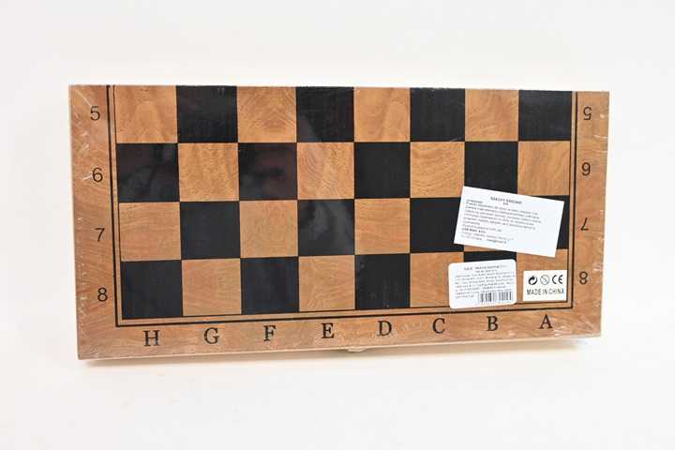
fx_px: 703
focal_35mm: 38
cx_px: 338
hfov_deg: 51.3
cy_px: 225
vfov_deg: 35.5
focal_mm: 25
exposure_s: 1/125
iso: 560
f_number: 4.2
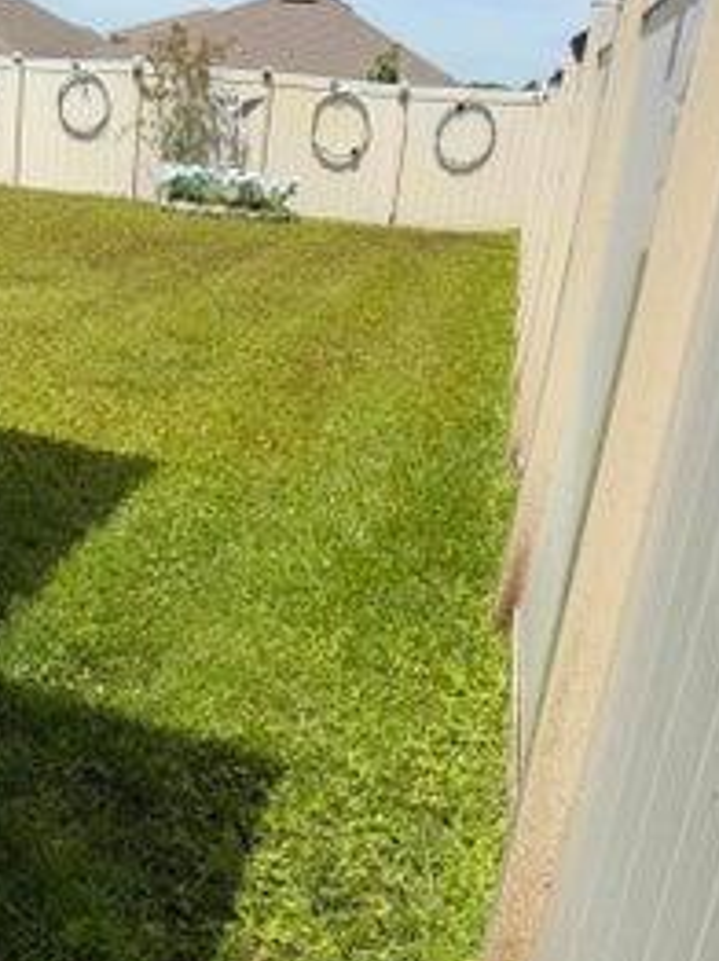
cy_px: 605
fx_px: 1221
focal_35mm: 44
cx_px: 106
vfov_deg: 42.6
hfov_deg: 31.6
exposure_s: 1/4167
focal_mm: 6.76
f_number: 1.78
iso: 80
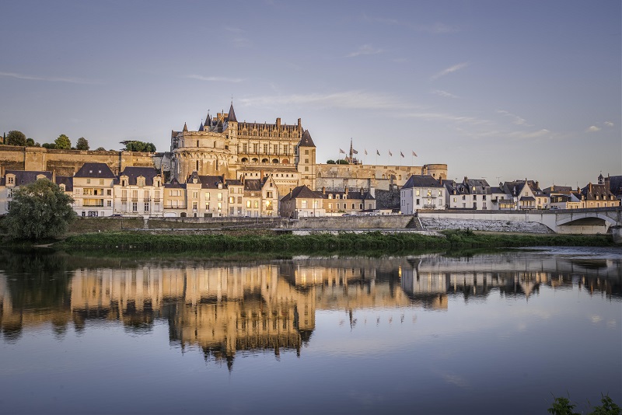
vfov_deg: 38.9
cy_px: 208
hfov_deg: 55.8
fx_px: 588
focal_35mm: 34
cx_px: 311
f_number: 11
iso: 50
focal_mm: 34
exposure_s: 1/10
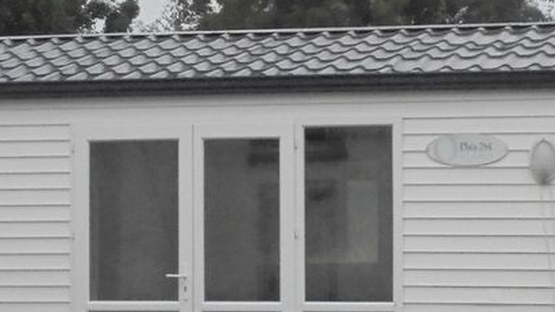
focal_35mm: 130
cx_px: 315
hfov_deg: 16.5
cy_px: 199
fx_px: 1913
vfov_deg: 9.3
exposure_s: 1/125
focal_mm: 8.9
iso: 800
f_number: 4.8
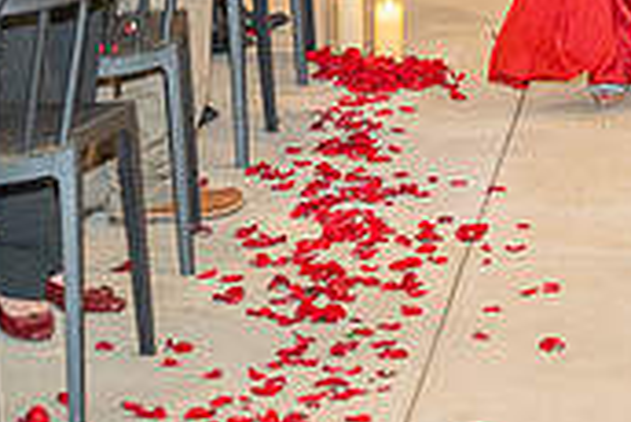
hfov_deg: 11.3
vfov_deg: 7.6
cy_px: -189
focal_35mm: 179
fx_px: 3140
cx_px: 690
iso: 1250
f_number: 3.5
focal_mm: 53
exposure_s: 1/200
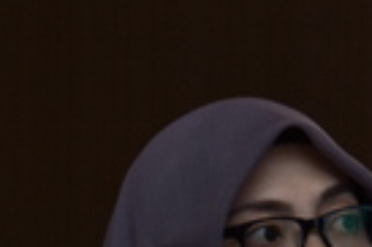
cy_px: 603
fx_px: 7235
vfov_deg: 1.9
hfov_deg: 2.9
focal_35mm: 701
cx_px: 285
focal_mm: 80
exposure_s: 1/50
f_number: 6.3
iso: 320
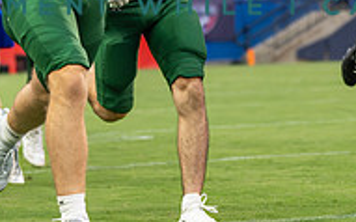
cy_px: -79
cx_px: 110
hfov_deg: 8.0
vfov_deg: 5.0
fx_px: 2549
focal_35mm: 263
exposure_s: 1/1250
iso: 1250
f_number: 2.8
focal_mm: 70
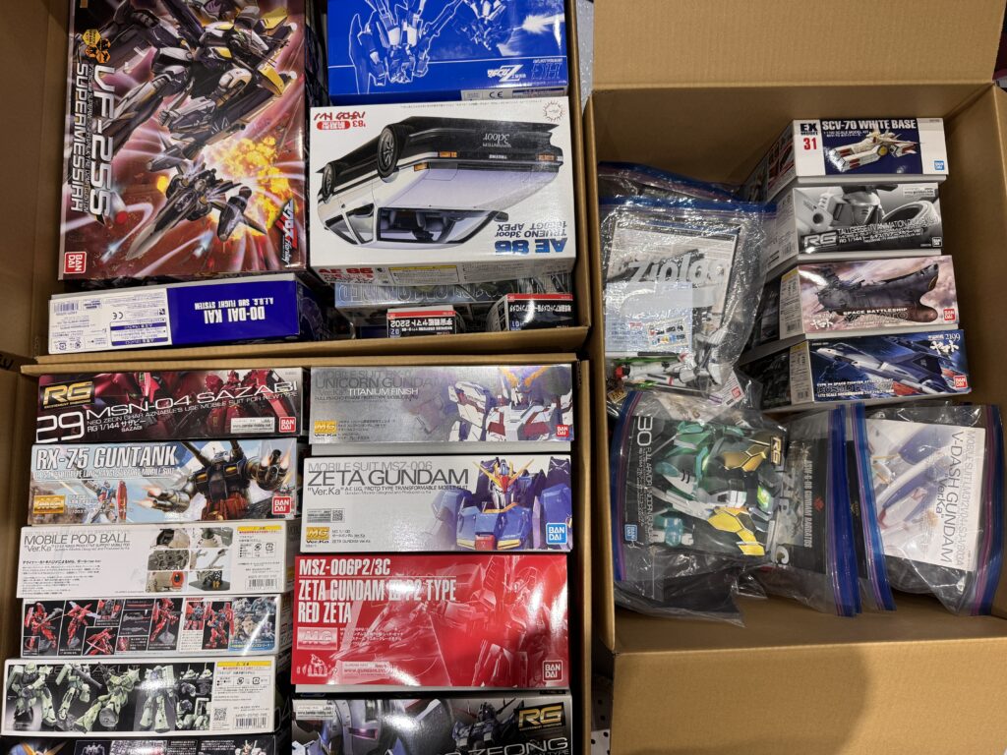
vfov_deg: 56.8
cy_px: 378
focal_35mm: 24
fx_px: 698
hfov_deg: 71.6
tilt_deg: -82.2
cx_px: 504
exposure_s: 1/100
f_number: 1.78
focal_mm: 6.76
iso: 100
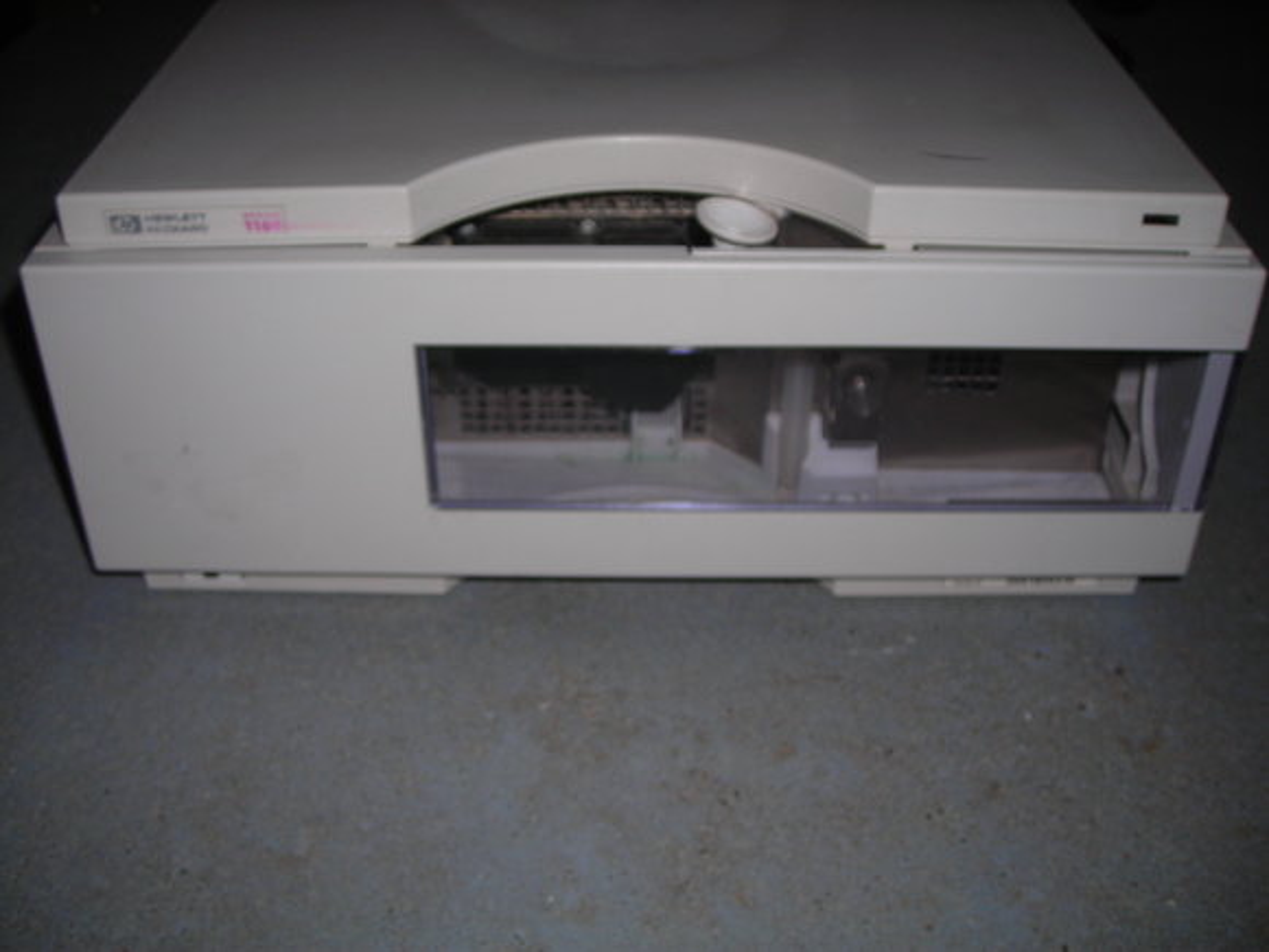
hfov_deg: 45.8
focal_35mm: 41
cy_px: 476
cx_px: 634
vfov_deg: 35.1
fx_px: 1503
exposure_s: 1/60.1
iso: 50
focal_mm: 6.8
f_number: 6.6
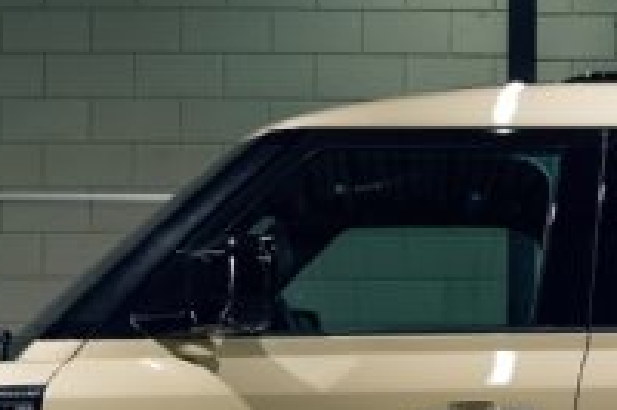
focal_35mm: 218
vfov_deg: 6.3
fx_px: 3733
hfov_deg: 9.4
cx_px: 497
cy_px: 502
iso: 31
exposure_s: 1/6
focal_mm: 34
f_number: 5
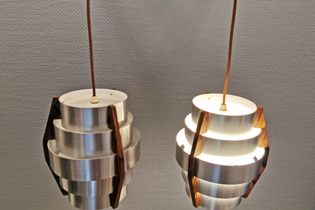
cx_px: 161
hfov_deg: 63.7
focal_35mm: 29
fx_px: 254
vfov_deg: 45.0
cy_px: 109
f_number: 1.6
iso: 125
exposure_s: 1/120
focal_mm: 5.56
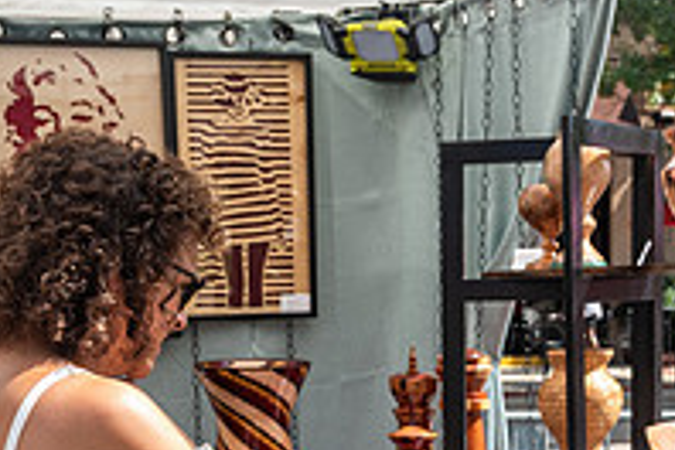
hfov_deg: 24.7
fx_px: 1537
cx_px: 411
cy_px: 504
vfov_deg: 16.1
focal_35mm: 82
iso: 200
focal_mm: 24
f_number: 5
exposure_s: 1/400
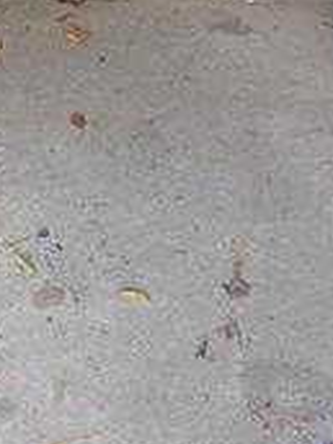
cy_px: -343
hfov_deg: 12.8
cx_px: 108
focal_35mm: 116
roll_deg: -2.0
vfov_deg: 14.9
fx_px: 1488
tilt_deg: -5.1
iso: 160
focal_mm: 4.25
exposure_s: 1/60
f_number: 1.8
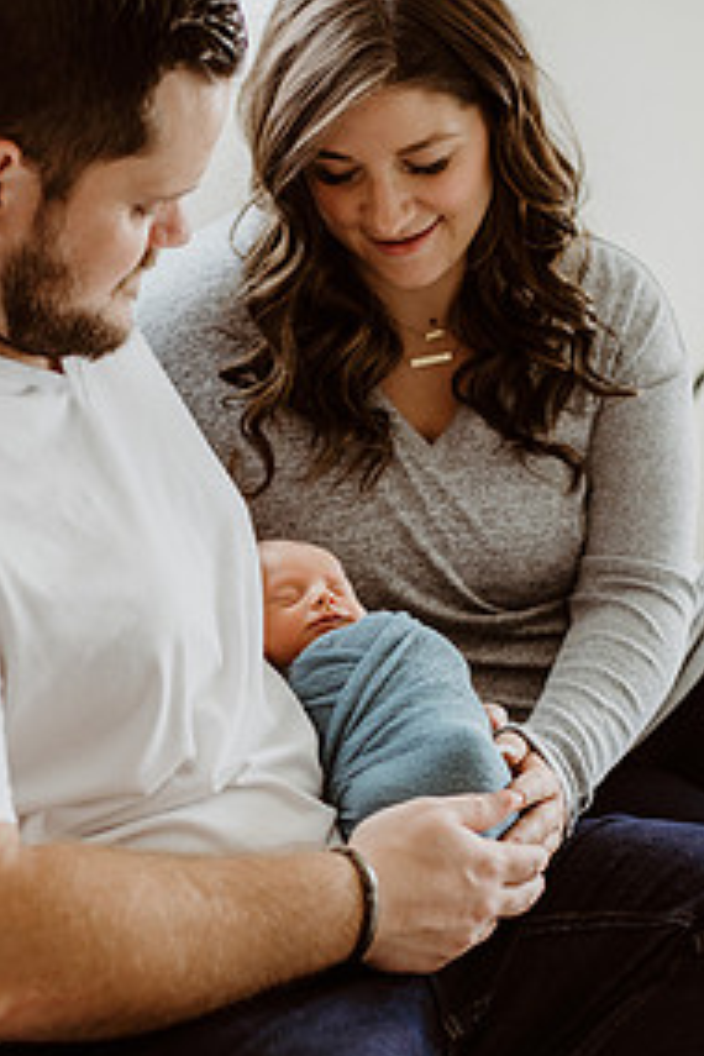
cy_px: 619
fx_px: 2317
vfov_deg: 25.6
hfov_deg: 17.3
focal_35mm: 79
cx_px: 311
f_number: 2.8
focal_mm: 50
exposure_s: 1/160
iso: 500
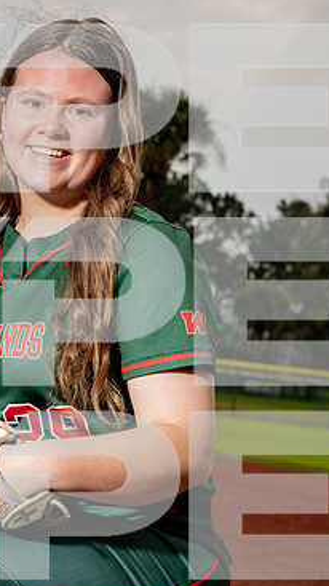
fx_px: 1802
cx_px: -29
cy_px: 303
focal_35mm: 116
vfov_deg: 18.5
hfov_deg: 10.3
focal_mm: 70
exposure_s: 1/250
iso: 100
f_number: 8
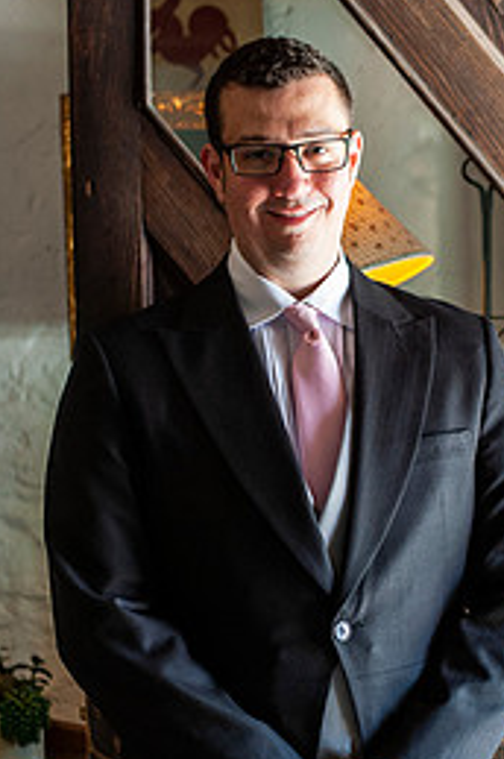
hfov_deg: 15.6
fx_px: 1832
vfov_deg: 23.4
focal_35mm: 87
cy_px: 451
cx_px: 353
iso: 1250
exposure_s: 1/160
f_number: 2.8
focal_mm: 50
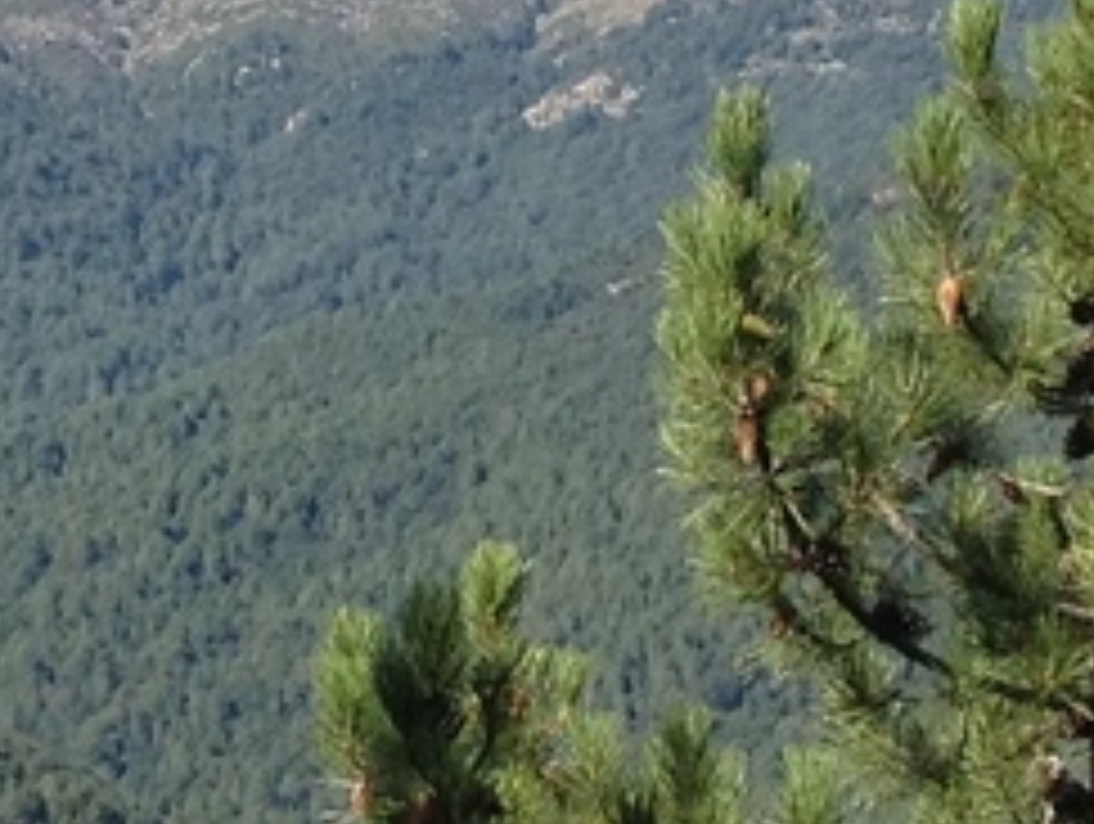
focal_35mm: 230
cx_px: 527
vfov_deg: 6.5
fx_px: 7280
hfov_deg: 8.6
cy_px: 419
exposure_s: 1/986
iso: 64
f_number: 2.4
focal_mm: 4.28
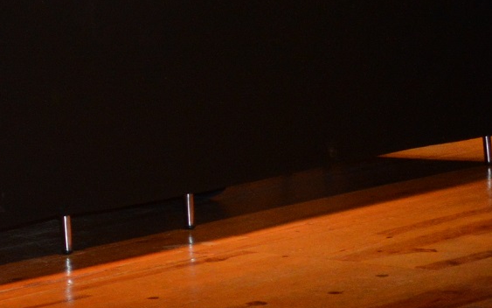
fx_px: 2014
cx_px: -556
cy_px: -89
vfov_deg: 8.6
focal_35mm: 150
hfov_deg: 12.1
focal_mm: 23
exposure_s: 1/60
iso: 640
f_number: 3.8
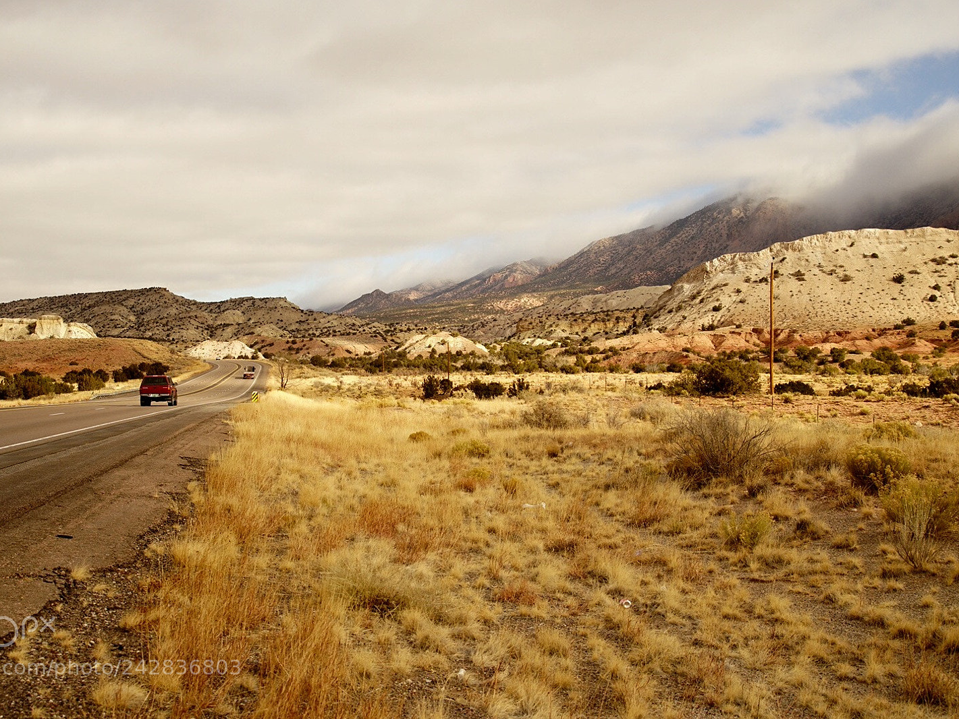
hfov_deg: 47.8
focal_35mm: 39
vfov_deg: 36.8
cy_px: 360
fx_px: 1081
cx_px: 428
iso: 400
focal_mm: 36
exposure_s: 1/320
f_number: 6.3
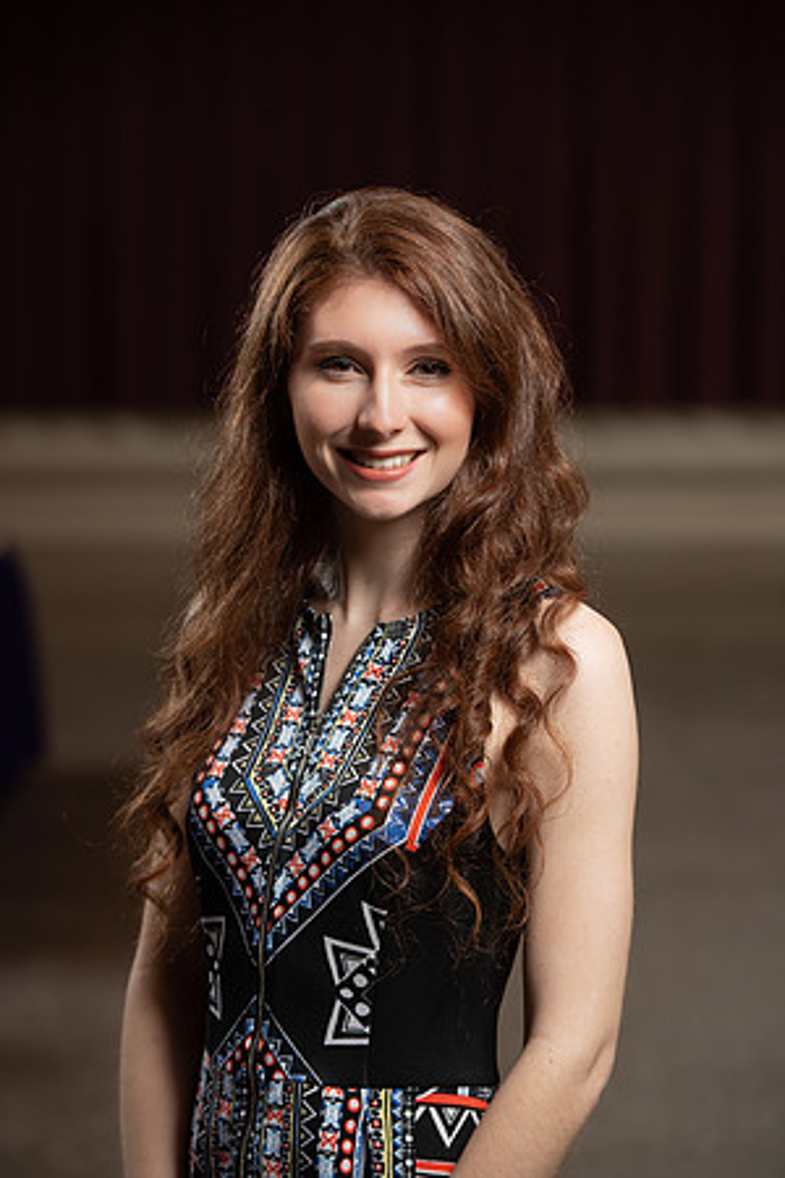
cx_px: 392
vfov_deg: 17.1
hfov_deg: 11.4
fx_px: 3925
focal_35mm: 120
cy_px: 589
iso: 500
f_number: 5.6
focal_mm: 120
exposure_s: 1/160
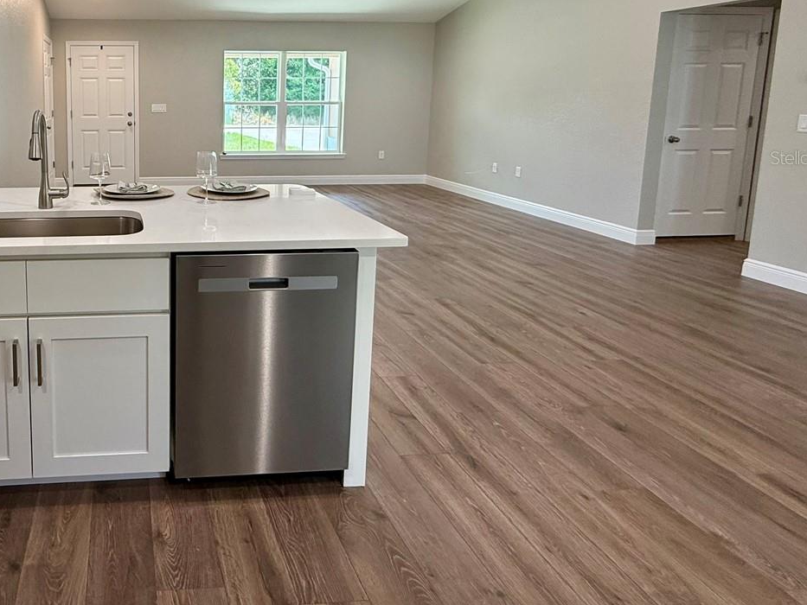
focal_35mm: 24
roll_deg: +0.0
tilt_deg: -6.8
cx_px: 160
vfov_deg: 54.4
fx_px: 560
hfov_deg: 65.1
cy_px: 157
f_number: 2.2
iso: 125
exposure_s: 1/120
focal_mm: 2.22
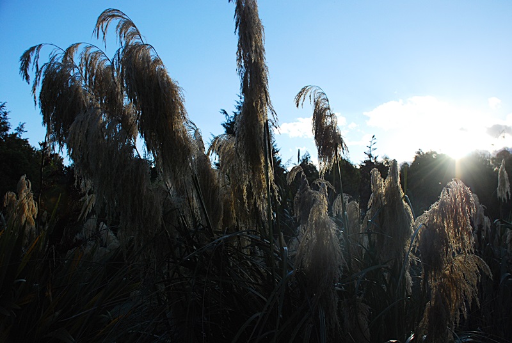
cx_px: 256
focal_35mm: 36
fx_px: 513
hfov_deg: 53.1
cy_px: 172
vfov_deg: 37.0
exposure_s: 1/1600
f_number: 5.6
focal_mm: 24
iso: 400
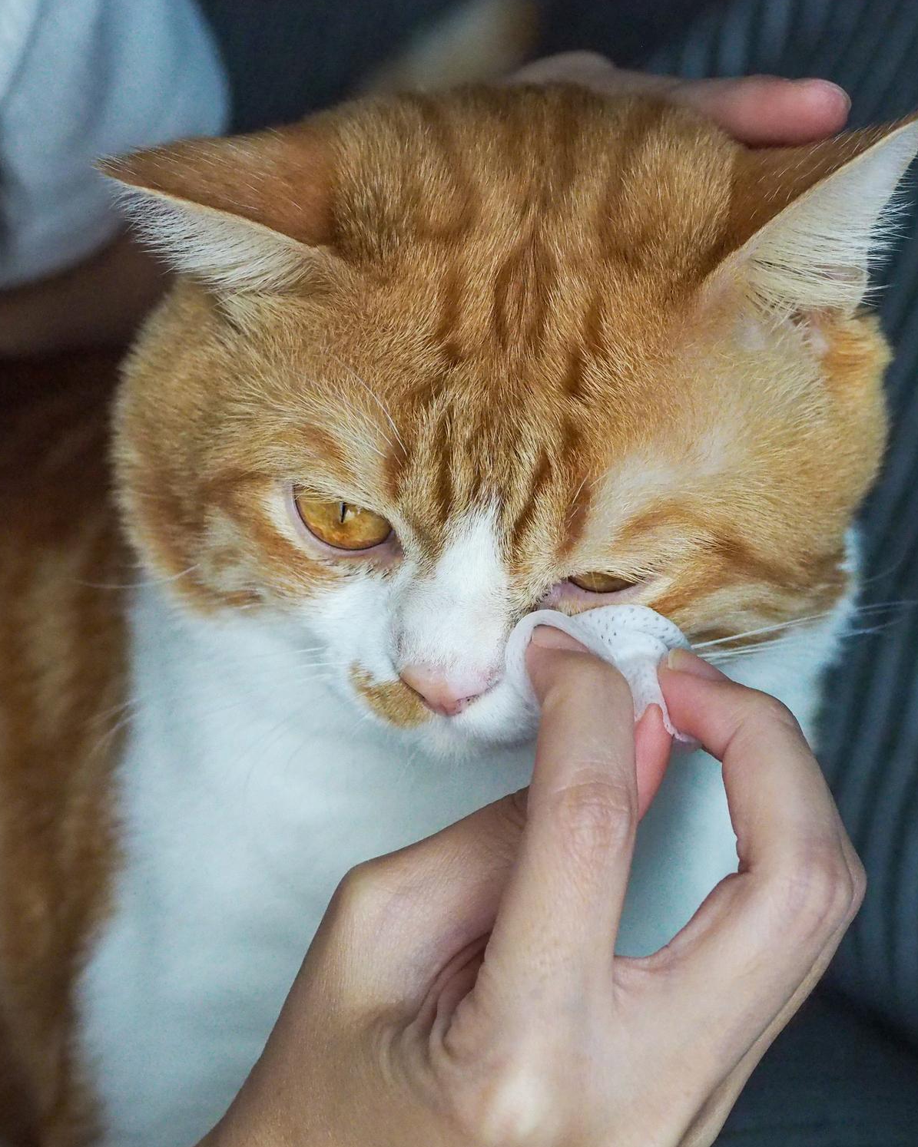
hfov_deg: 10.4
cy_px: 574
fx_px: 5061
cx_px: 565
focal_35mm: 149
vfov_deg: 12.9
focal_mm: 57
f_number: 4
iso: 3200
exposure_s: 1/1600
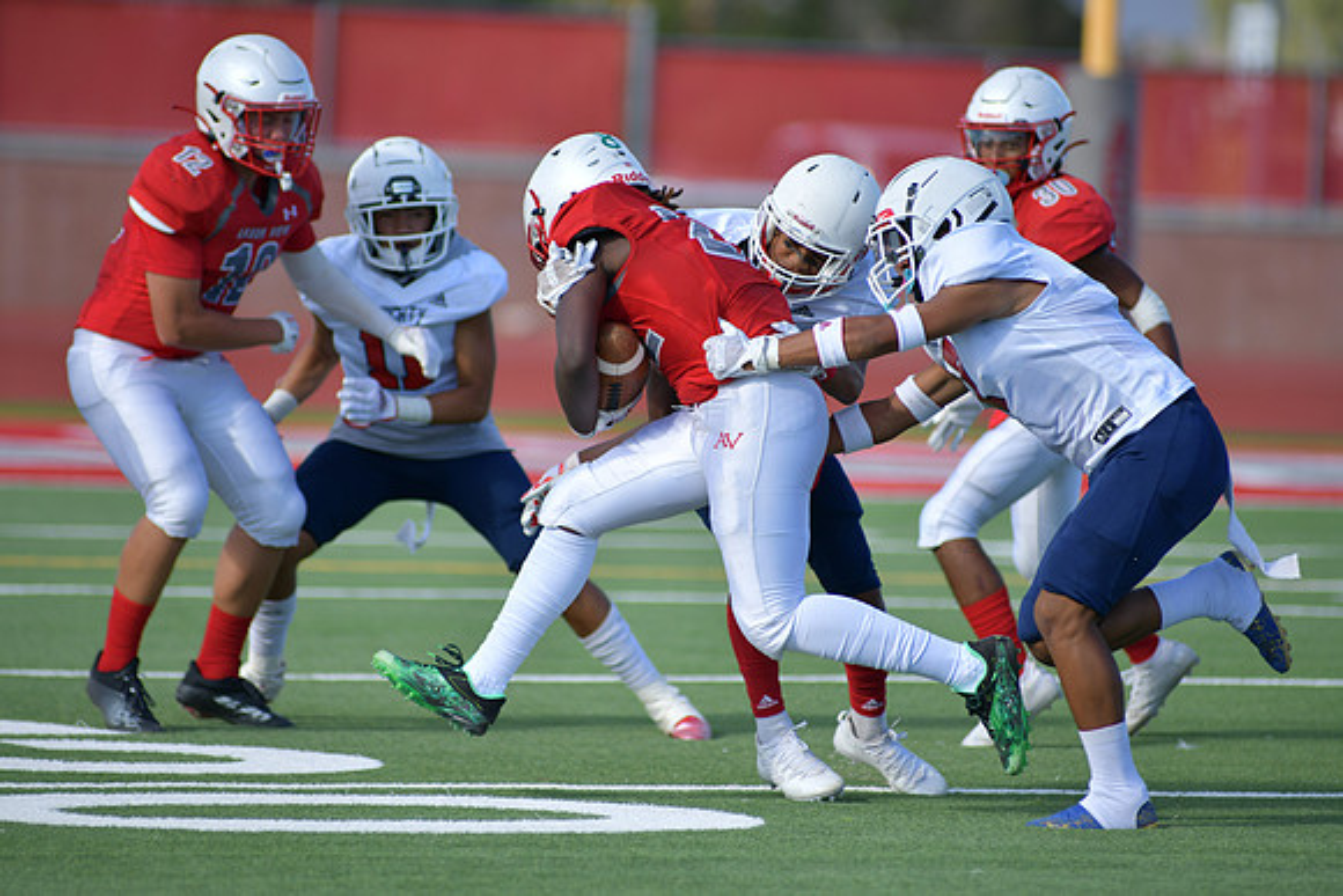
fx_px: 11194
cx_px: 672
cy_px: 448
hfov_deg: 6.9
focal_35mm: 300
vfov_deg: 4.6
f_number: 3.5
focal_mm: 300
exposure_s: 1/2000
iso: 160
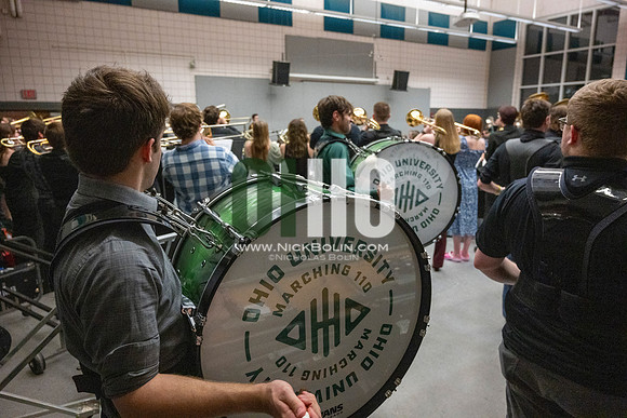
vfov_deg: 53.2
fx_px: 418
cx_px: 314
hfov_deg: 73.7
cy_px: 209
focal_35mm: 24
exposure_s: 1/500
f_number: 4
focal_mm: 24
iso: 10000
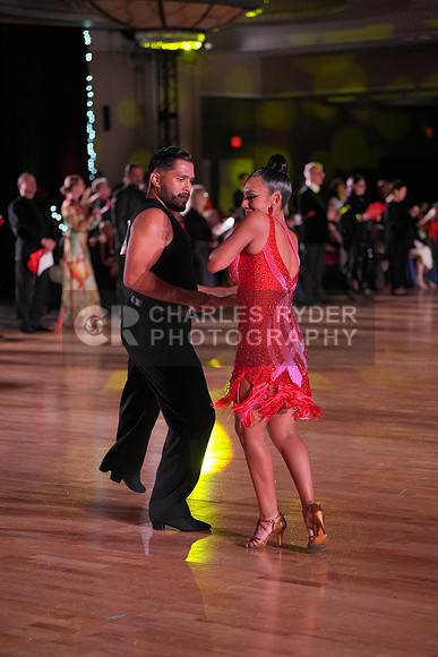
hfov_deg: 14.9
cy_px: 328
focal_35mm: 92
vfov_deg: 22.1
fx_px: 1678
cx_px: 219
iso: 1600
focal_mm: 92
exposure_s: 1/800
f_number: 2.8
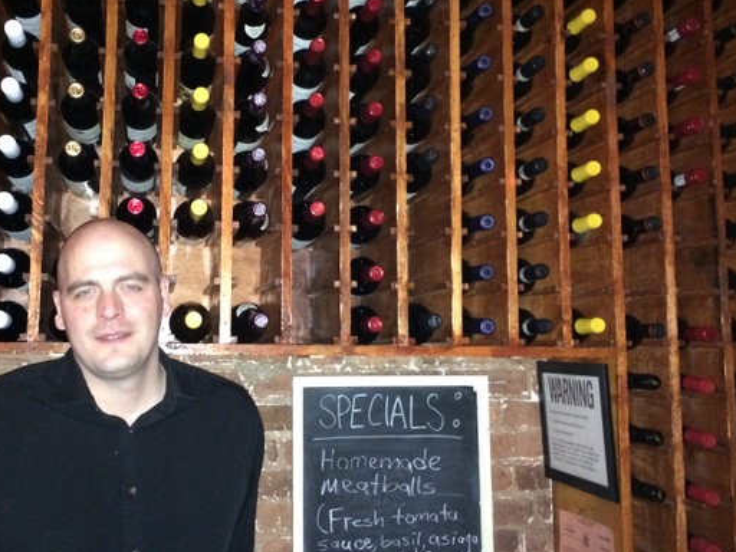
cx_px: 300
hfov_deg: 45.6
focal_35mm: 41
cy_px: 235
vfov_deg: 35.1
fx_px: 872
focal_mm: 4.12
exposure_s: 1/16
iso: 800
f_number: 2.2
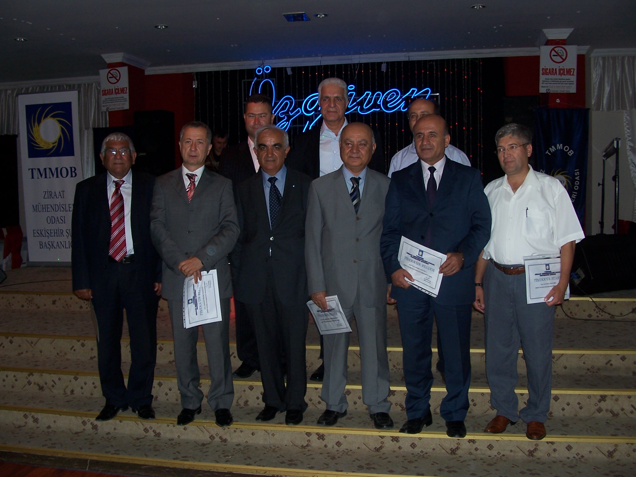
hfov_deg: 52.6
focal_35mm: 35
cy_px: 238
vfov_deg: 40.7
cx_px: 318
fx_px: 643
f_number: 2.8
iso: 80
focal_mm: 6
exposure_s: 1/60
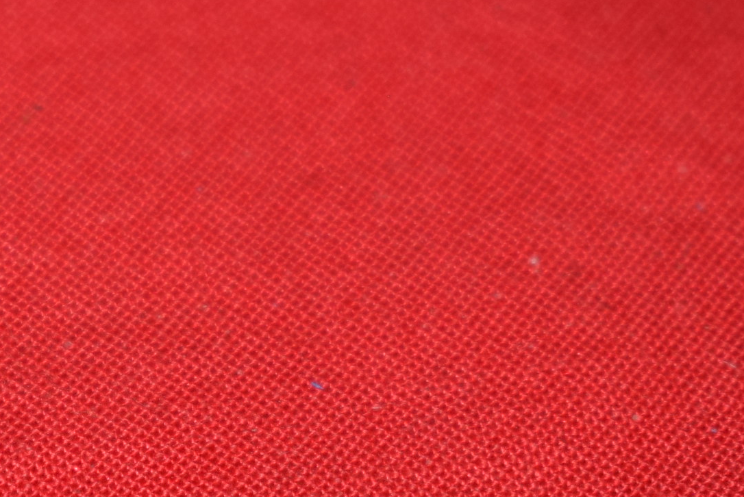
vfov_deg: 6.0
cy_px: 451
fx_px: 4703
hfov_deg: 8.9
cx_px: -147
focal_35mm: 227
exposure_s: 1/200
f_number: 5.6
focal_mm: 55
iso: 400
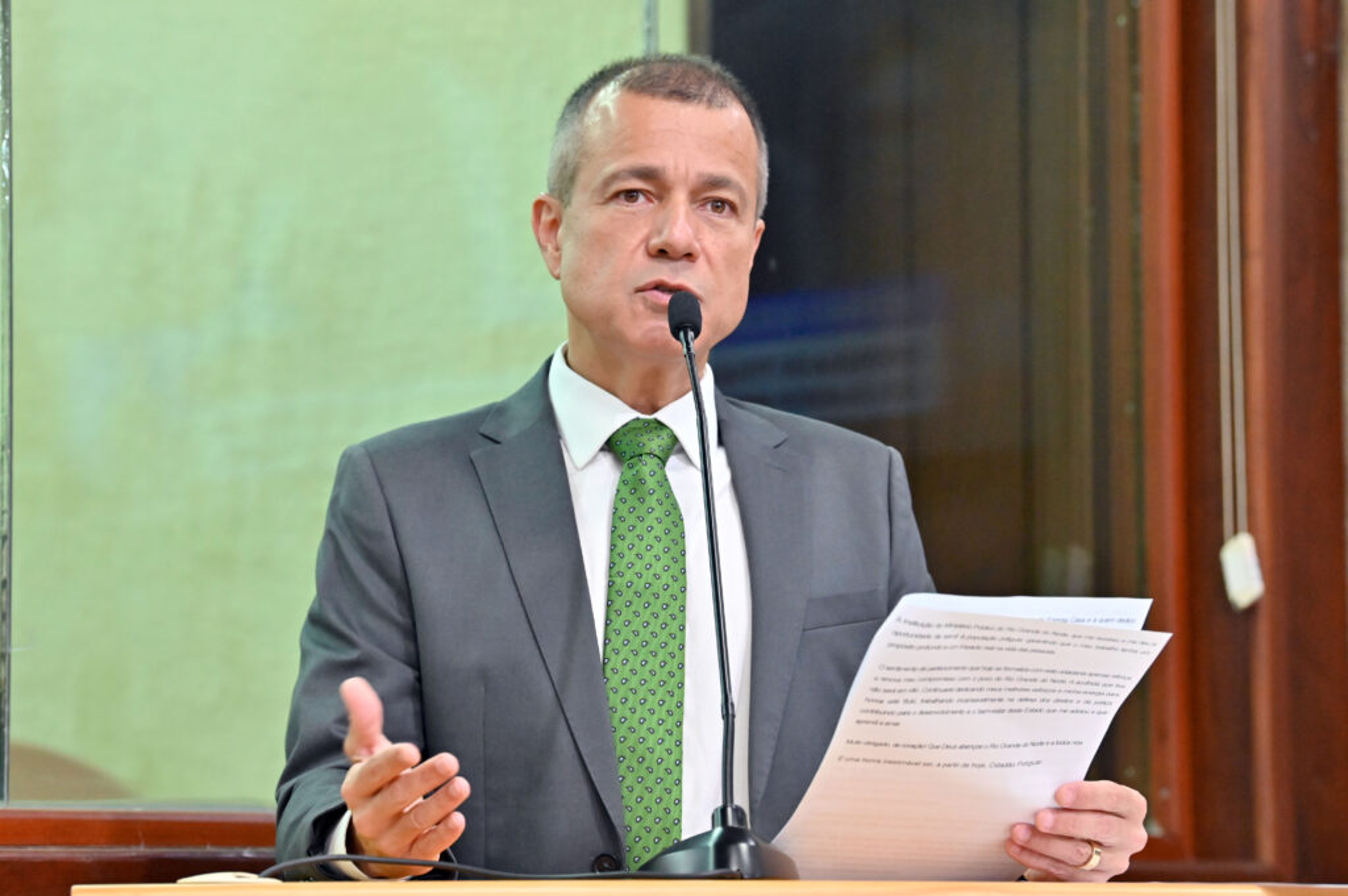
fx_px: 4677
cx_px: 674
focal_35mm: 125
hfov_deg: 16.4
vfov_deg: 10.9
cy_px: 448
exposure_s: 1/200
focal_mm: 125
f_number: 5
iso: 5000
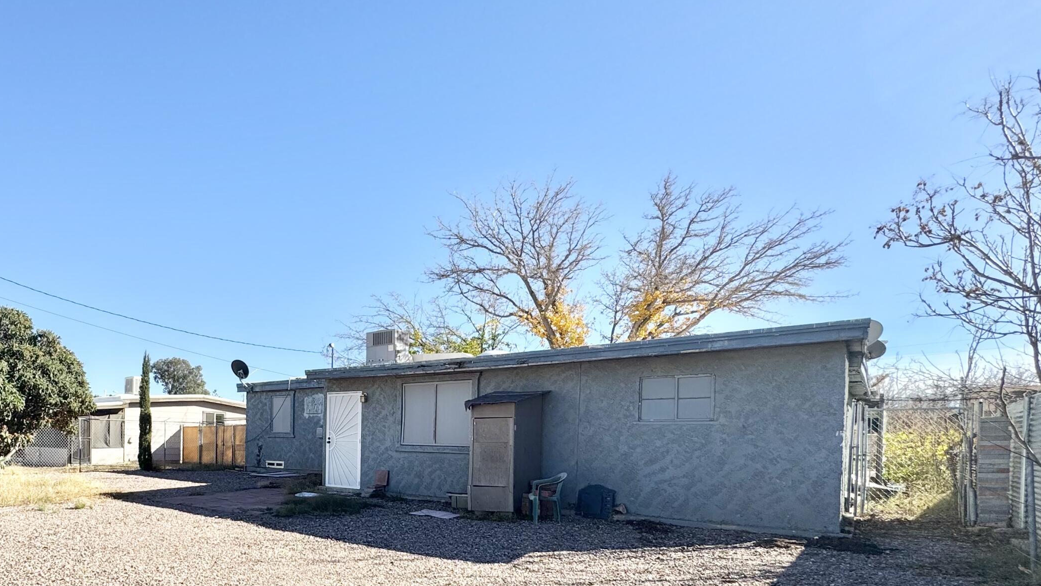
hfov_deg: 77.4
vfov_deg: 49.1
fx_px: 607
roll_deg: -1.9
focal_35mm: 22
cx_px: 313
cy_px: 450
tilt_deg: -1.3
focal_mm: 2.22
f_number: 2.2
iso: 50
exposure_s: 1/1449
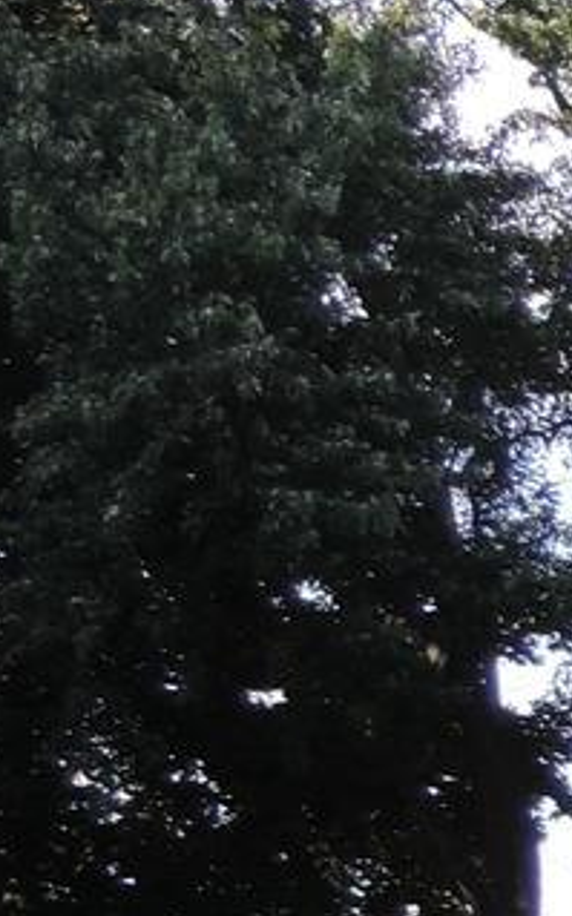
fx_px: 7992
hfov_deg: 3.8
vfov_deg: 6.6
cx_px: 2417
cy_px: 833
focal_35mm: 320
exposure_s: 1/250
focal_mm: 8.3
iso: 80
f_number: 3.5
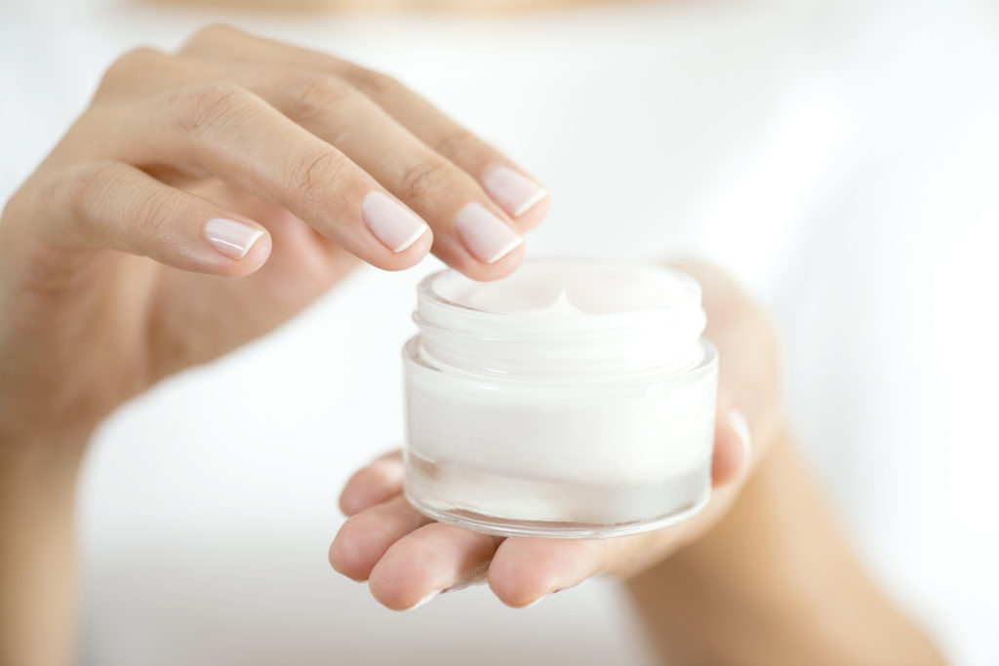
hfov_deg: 19.5
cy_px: 333
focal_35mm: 105
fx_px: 2914
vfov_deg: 13.0
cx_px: 500
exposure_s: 1/160
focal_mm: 105
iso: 100
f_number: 4
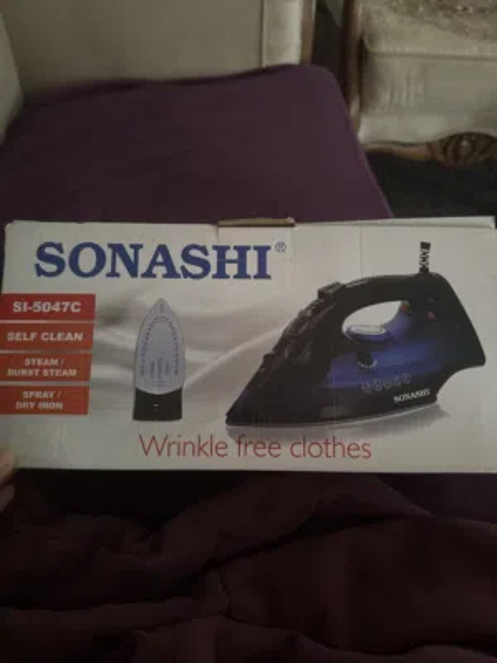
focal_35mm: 24
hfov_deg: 56.8
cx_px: 248
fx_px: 459
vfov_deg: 71.6
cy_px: 332
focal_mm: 6.76
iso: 1250
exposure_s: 1/30
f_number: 1.78
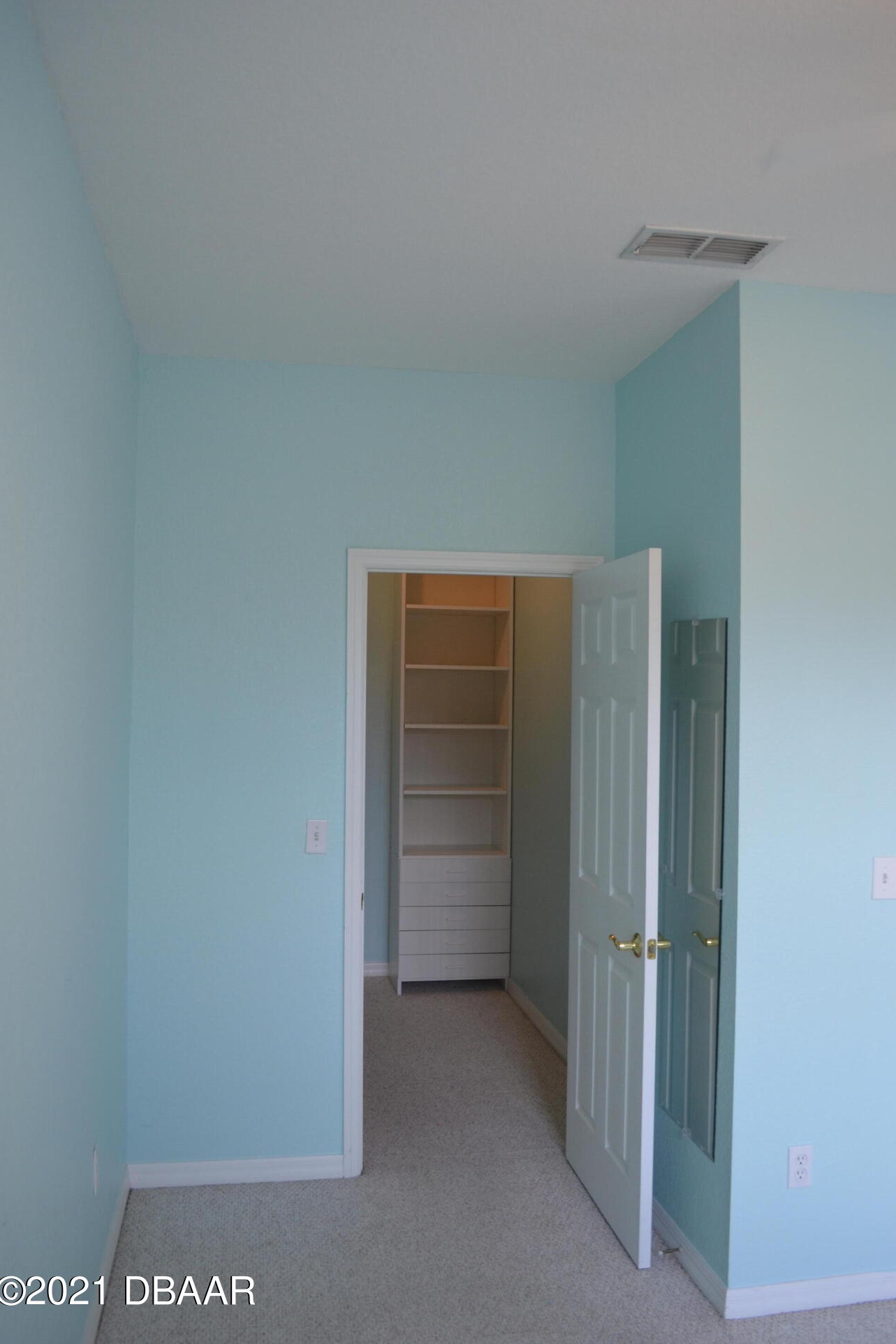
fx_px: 1045
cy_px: 657
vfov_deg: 65.5
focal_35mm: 28
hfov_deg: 46.4
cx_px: 455
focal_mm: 18
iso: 400
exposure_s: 1/80
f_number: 4.5
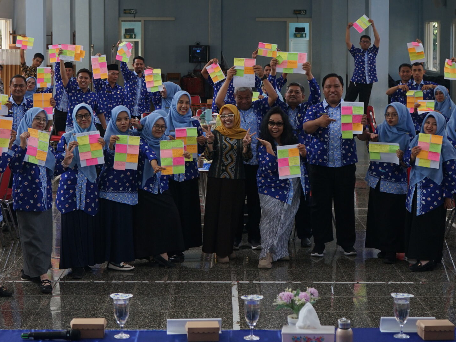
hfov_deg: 24.7
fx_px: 1041
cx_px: 217
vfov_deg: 18.5
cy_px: 71
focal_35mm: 79
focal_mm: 46
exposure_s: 1/160
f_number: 4.5
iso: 320
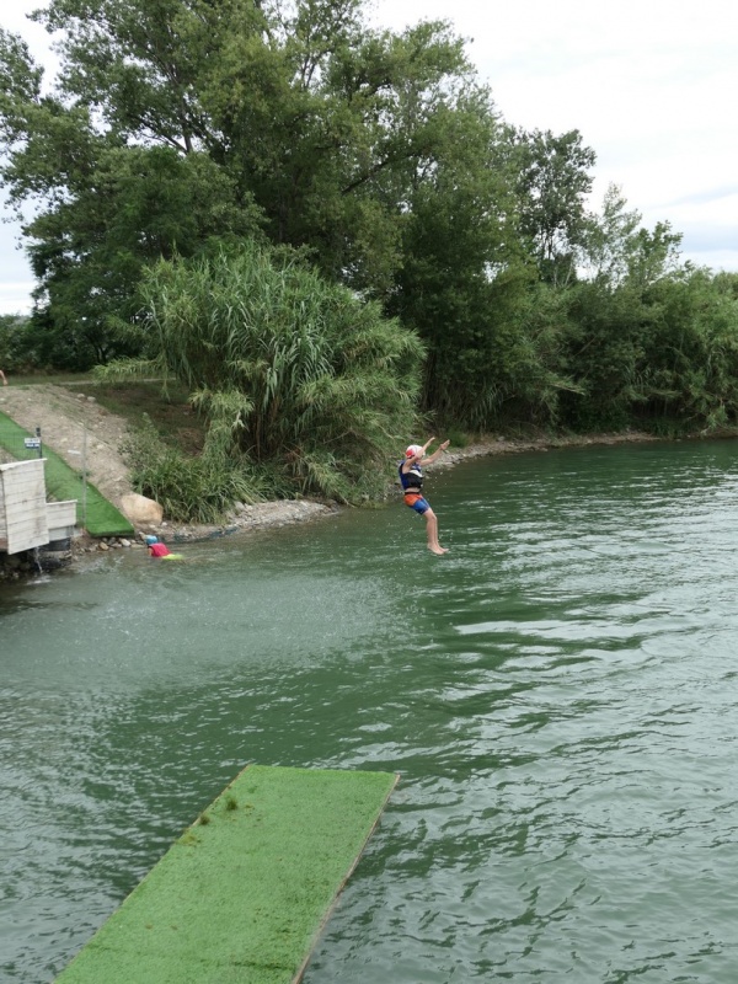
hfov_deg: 36.8
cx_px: 369
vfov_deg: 47.9
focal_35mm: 39
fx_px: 1109
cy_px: 492
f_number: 2.8
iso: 125
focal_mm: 13.3
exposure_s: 1/800
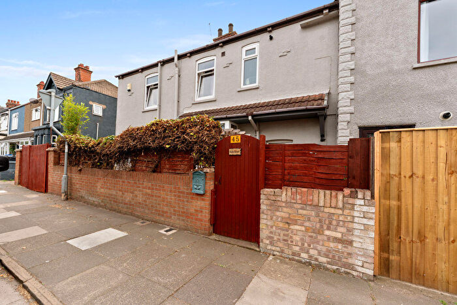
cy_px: 152
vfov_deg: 77.4
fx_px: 190
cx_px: 228
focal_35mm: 15
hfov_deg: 100.4
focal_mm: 15
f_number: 4.5
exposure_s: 1/320
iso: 100
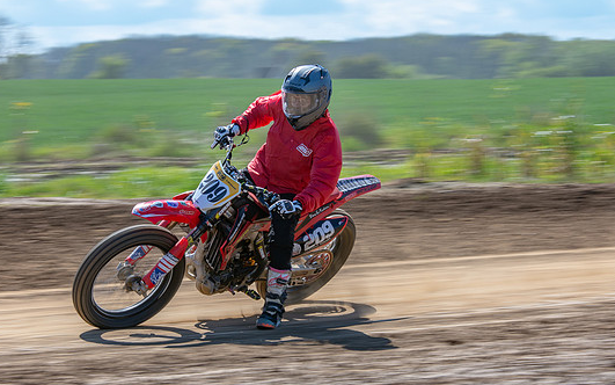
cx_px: 268
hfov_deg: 10.5
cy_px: 212
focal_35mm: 200
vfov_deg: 6.6
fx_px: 3353
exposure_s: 1/160
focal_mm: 100
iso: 200
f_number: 8
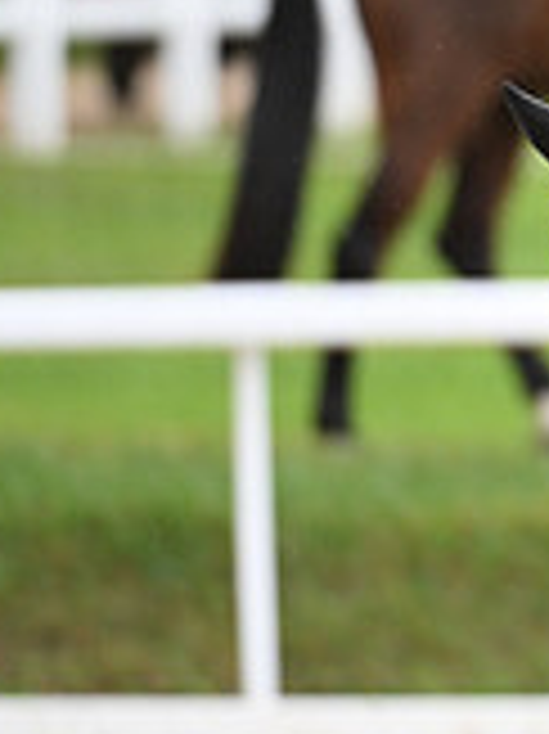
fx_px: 28945
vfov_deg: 1.5
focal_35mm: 1367
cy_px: -88
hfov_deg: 1.1
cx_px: 1238
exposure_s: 1/800
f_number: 4.5
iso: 1600
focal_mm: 400
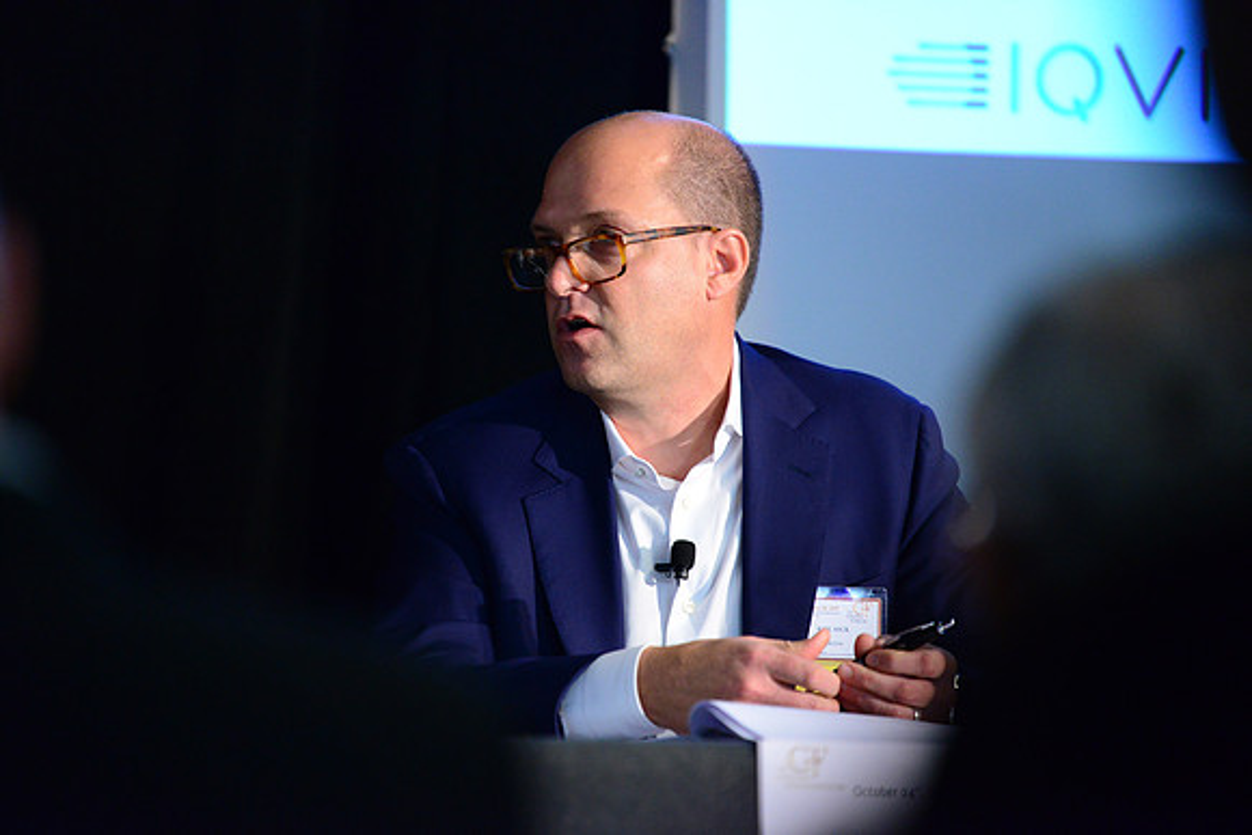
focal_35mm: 200
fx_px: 6957
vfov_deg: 6.9
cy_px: 418
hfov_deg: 10.3
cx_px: 626
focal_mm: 200
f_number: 2.8
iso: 4000
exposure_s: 1/320
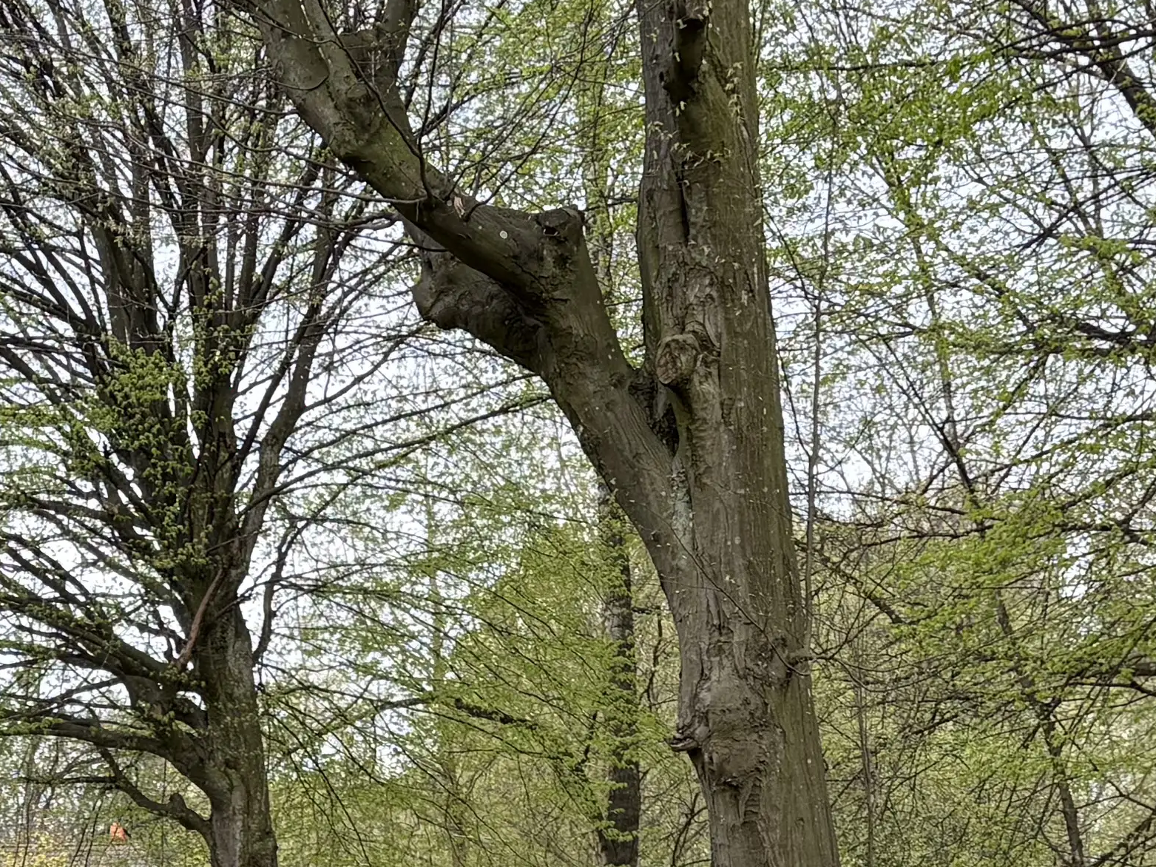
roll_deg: -0.7
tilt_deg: +2.2
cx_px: 146
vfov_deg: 14.4
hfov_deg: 20.3
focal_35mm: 95
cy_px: 1351
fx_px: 3172
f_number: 1.6
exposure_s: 1/395
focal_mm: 5.96
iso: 64
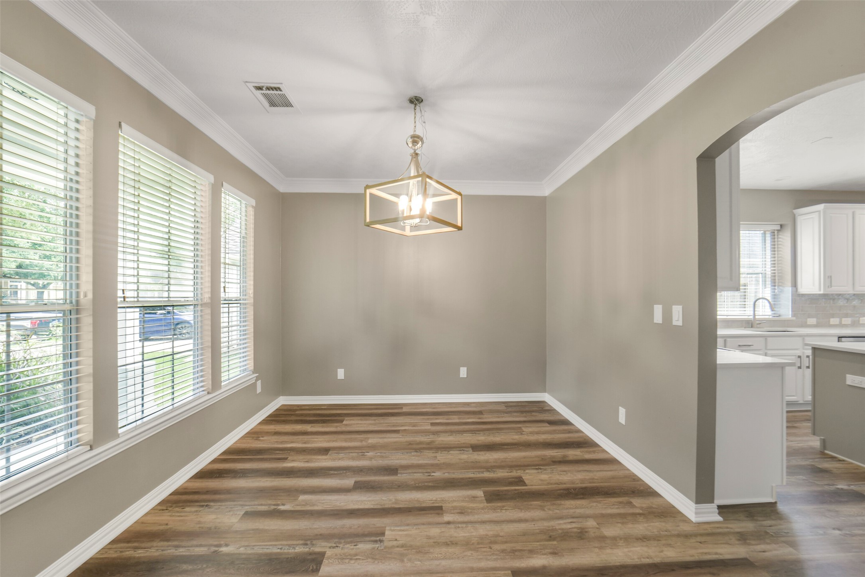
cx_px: 432
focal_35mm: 14
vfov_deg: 81.2
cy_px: 288
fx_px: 336
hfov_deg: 104.2
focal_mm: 14
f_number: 10
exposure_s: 1/13
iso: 500
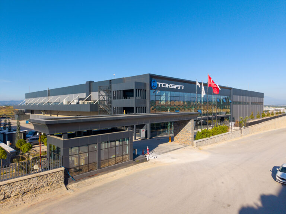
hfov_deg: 71.6
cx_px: 143
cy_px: 107
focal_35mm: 24
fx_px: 198
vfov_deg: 56.8
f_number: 1.8
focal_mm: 8.67
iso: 160
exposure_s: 1/320
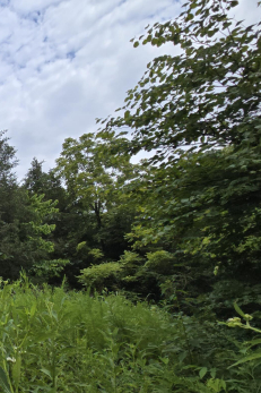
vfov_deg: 68.5
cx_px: -111
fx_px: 283
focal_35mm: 26
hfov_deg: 31.3
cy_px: 241
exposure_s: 1/3001
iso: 50
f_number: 2.2
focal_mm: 2.2
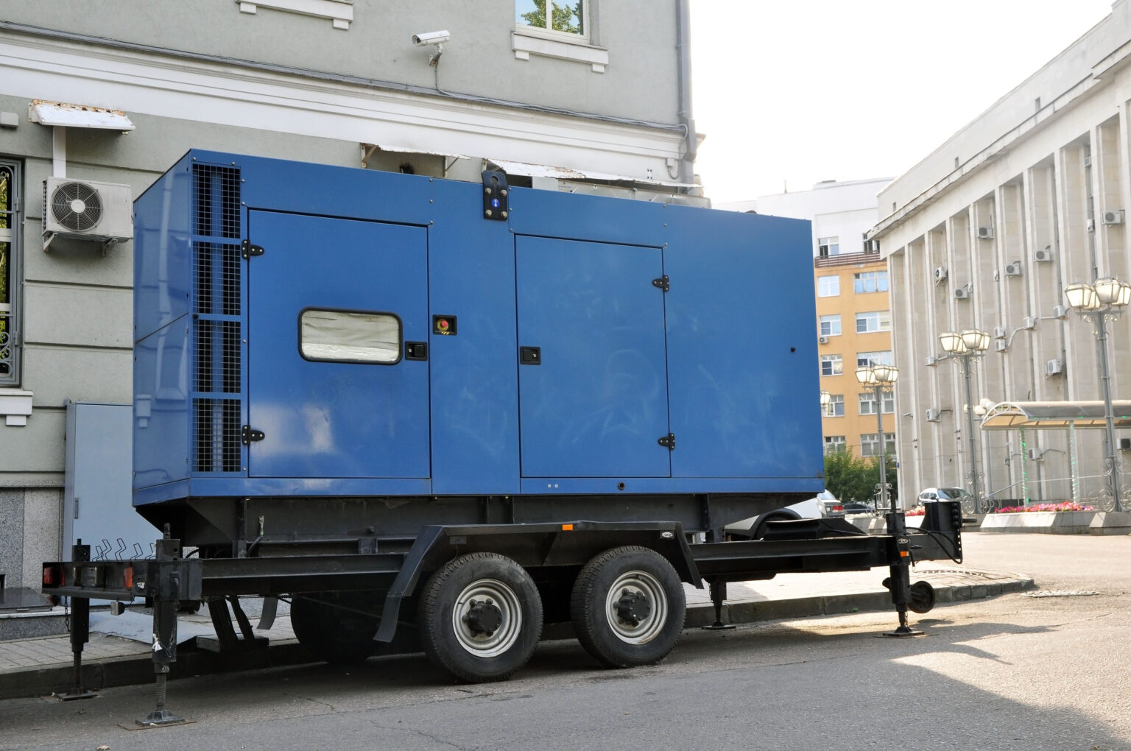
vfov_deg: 28.0
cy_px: 376
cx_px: 566
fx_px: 1506
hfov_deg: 41.2
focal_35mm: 48
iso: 400
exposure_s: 1/100
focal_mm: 32
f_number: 10
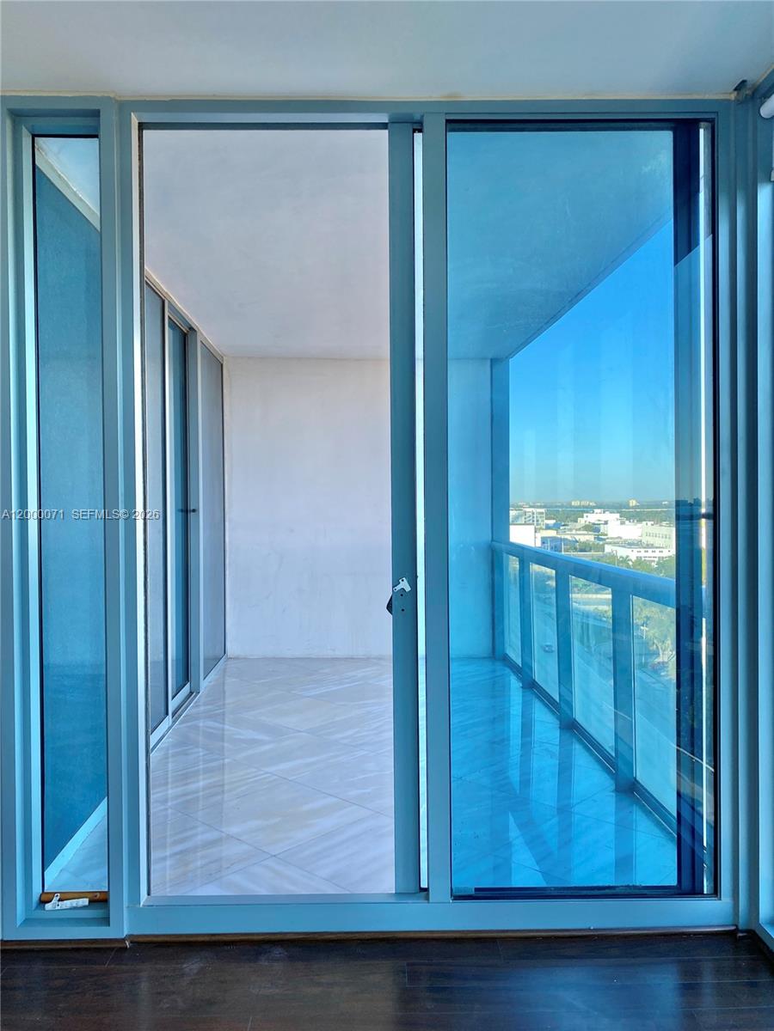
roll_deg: +0.2
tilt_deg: +0.0
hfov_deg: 53.1
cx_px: 387
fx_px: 775
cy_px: 516
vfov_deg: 67.3
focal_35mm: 26
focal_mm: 4.25
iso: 32
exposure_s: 1/121
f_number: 1.8
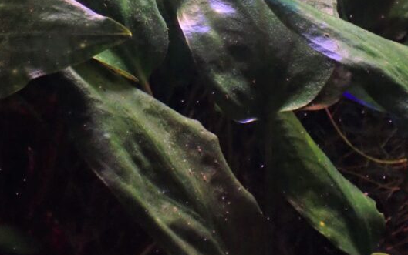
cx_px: 182
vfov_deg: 16.4
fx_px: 868
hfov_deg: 26.4
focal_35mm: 78
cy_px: -5
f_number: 2.7
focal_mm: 6.83
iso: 800
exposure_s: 1/100
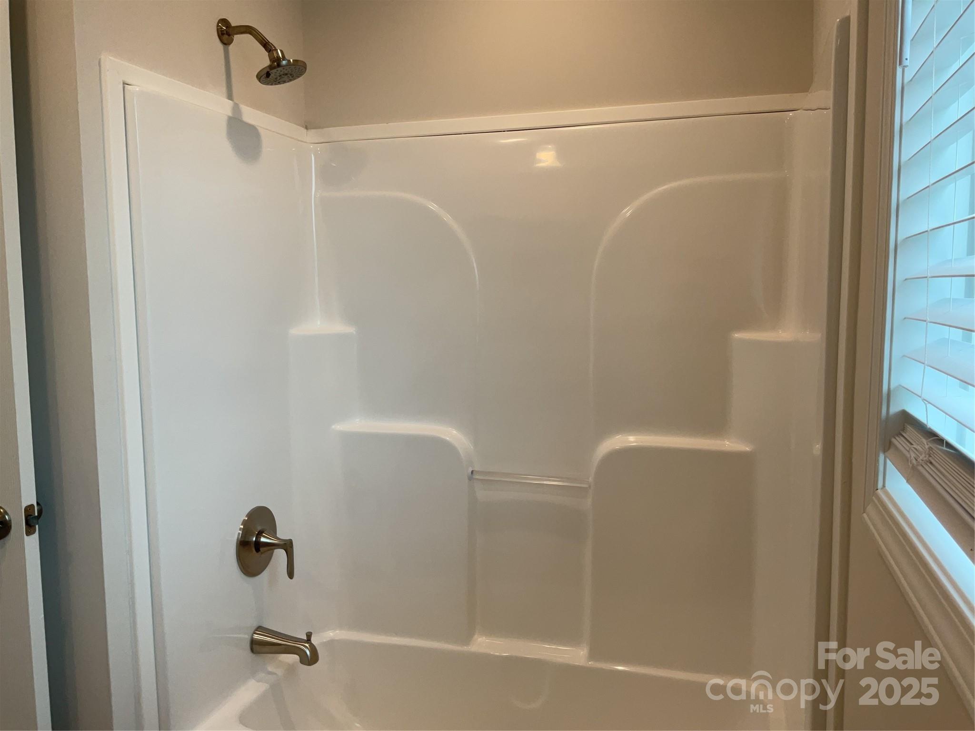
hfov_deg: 61.7
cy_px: 366
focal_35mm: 29
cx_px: 488
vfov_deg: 48.2
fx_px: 817
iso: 25
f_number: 1.8
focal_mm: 3
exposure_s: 1/120
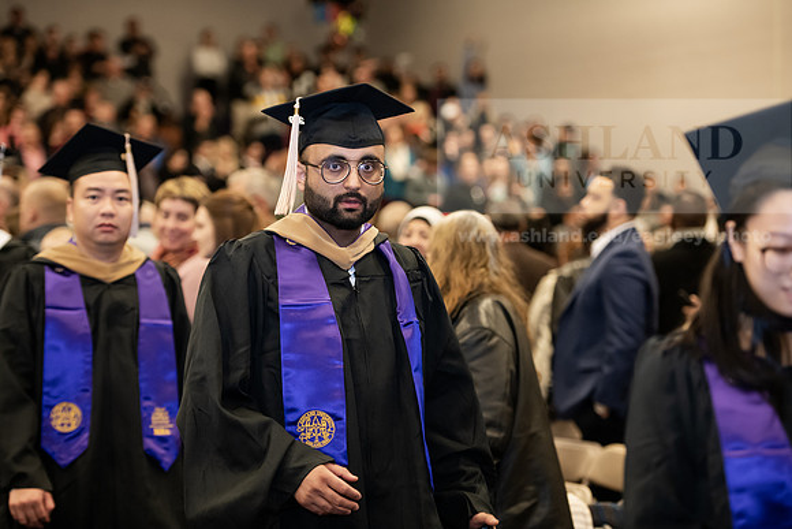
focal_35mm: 102
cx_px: 396
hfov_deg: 20.0
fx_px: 2244
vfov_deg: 13.4
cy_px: 264
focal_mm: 102
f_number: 3.2
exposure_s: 1/200
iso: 2000
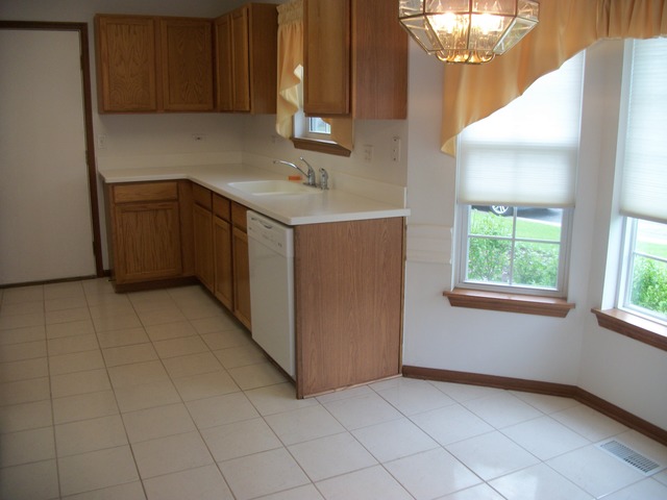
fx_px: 617
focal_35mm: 32
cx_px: 334
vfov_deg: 44.2
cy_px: 250
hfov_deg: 56.8
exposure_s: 1/60
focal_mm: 5.7
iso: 80
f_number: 2.9
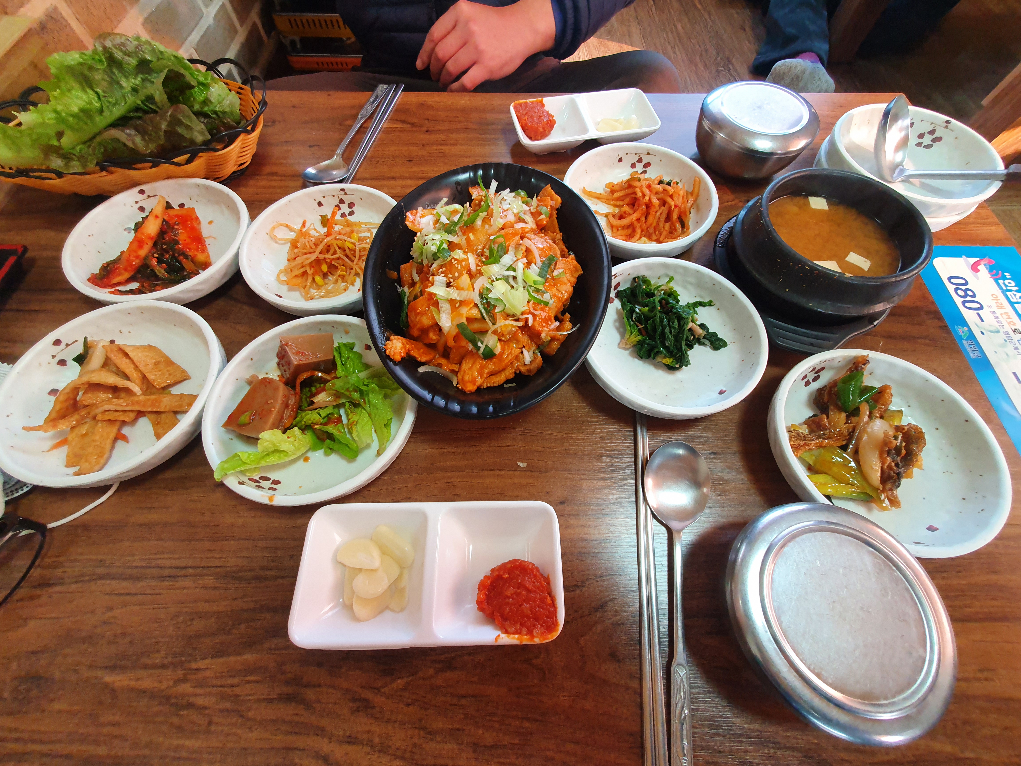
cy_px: 383
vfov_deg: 89.9
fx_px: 383
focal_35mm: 13
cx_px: 510
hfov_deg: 106.2
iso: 160
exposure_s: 1/60
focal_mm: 1.8
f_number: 2.2
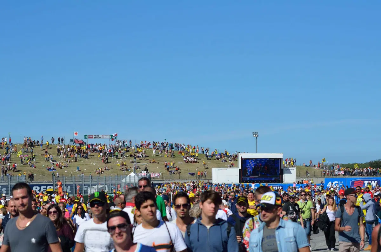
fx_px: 1109
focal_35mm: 105
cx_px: 190
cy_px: 126
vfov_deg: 13.0
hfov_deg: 19.5
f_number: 8
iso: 320
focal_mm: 70
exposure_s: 1/2000
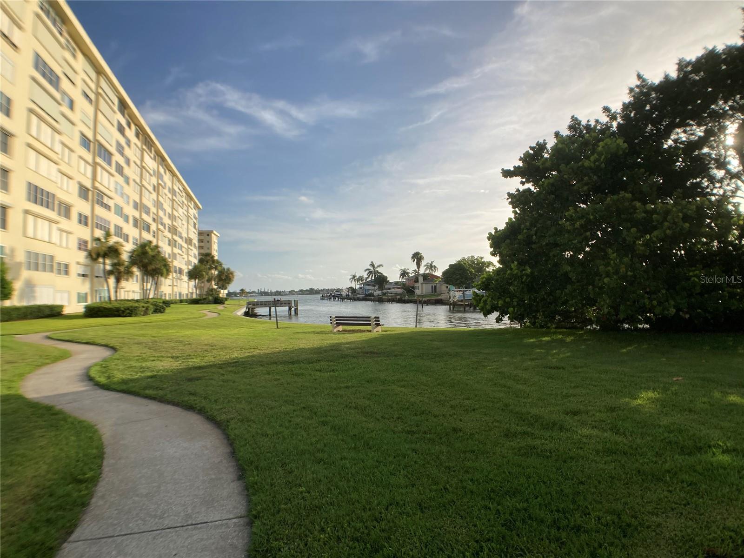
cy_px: 279
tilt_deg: +4.6
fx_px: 602
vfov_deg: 49.7
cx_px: 372
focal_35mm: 28
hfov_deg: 63.4
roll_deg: +1.3
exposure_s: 1/2667
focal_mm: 3.99
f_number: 1.8
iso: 20
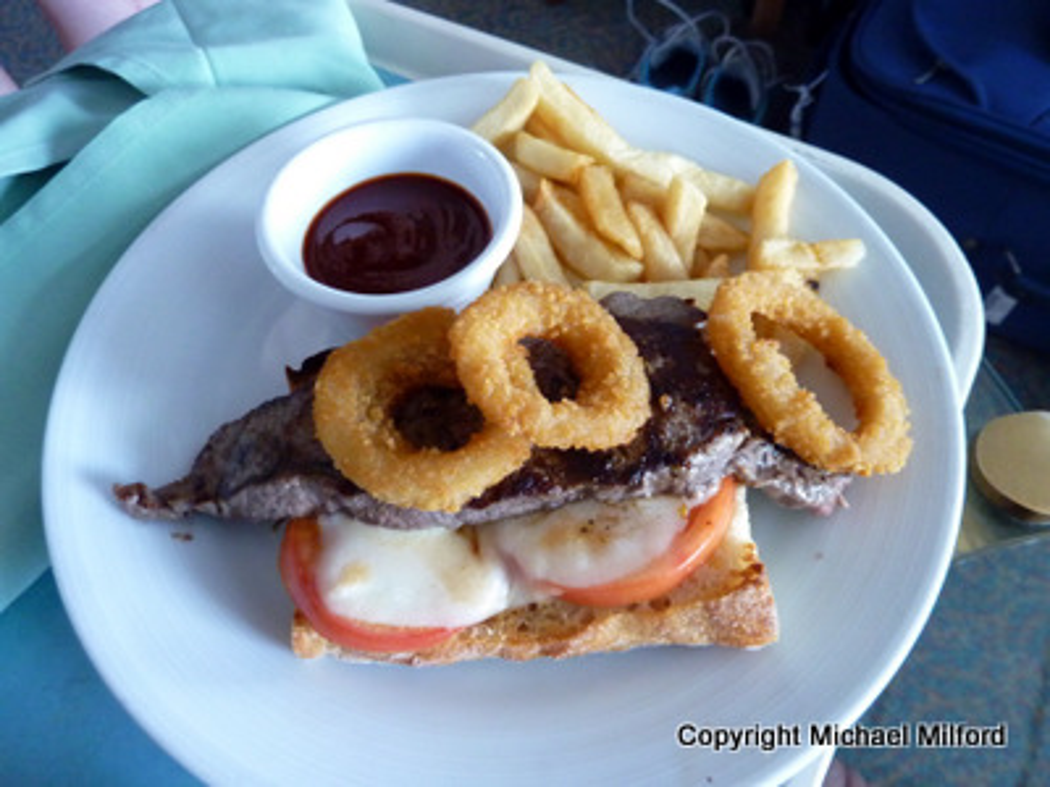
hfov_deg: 69.4
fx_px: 758
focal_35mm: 25
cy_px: 394
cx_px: 525
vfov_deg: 54.9
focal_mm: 4.1
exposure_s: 1/10
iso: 400
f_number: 3.3
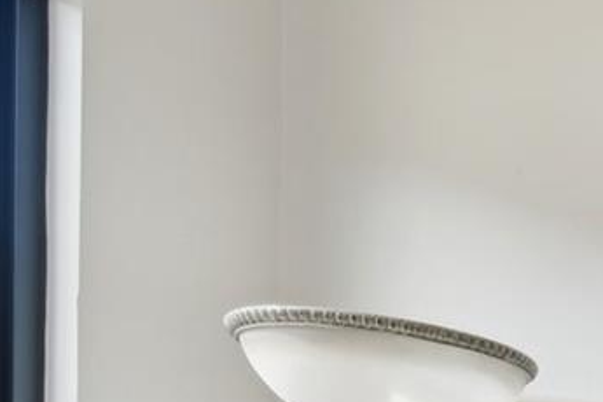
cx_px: 1365
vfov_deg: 17.6
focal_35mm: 65
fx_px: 1089
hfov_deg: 16.4
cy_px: 687
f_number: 8
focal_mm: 14
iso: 140
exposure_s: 1/15
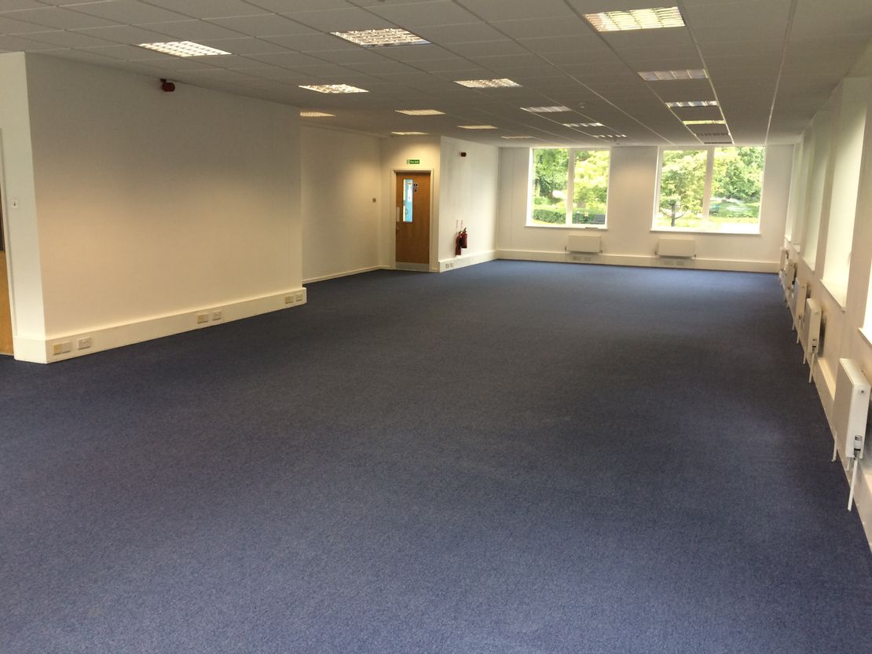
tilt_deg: -10.3
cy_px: 327
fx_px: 731
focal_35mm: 29
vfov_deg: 48.2
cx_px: 436
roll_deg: -0.6
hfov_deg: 61.6
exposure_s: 1/33
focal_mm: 4.15
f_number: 2.2
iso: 40
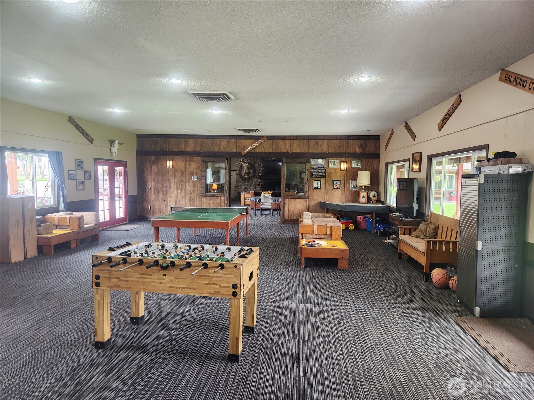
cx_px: 267
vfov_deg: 58.9
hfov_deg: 73.9
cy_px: 200
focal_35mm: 23
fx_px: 355
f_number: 1.8
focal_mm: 5.4
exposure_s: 1/120
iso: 200
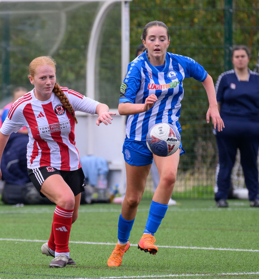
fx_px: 7269
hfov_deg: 2.0
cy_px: 180
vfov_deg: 2.2
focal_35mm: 825
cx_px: 49
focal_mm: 340
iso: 1250
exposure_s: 1/1250
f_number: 5.3
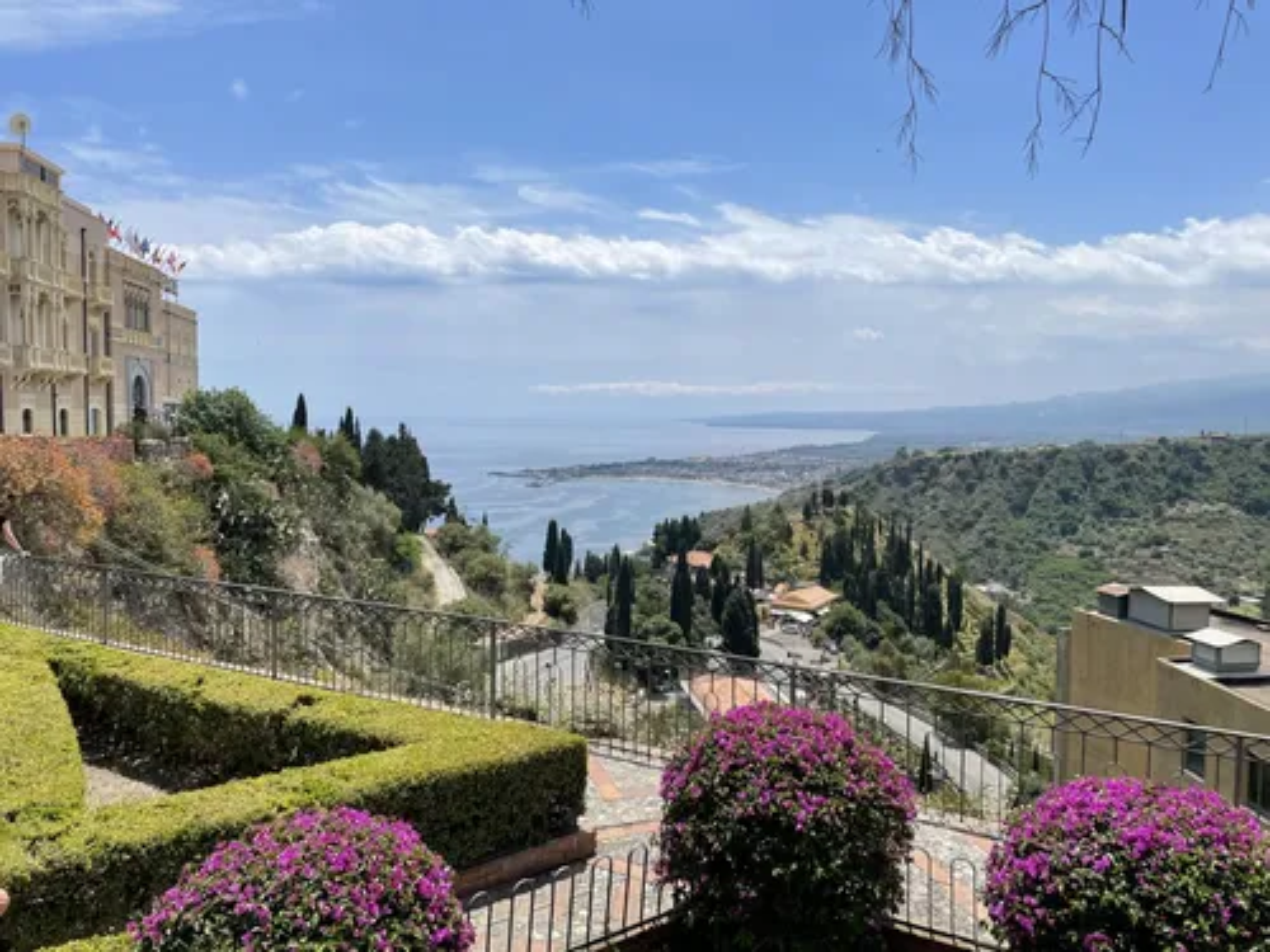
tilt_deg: -2.5
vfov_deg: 53.1
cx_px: 635
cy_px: 476
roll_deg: +0.3
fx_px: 954
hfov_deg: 67.3
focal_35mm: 26
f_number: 1.6
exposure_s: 1/5814
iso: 32
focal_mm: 4.2
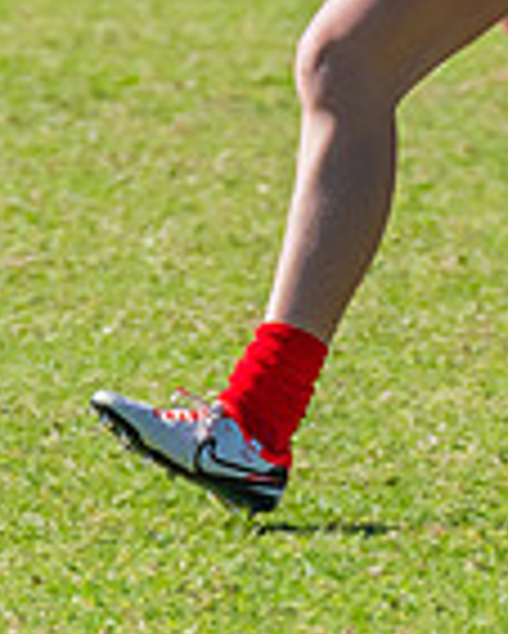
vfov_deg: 0.9
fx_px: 40832
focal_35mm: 2175
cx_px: 548
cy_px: -136
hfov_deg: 0.7
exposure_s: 1/1250
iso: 800
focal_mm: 460
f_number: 11
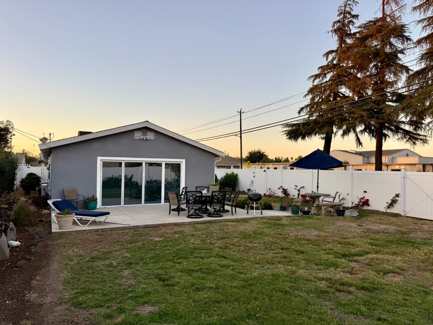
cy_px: 162
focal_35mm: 24
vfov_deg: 56.8
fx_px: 300
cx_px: 216
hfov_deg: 71.6
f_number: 1.78
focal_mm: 6.76
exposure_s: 1/497
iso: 80
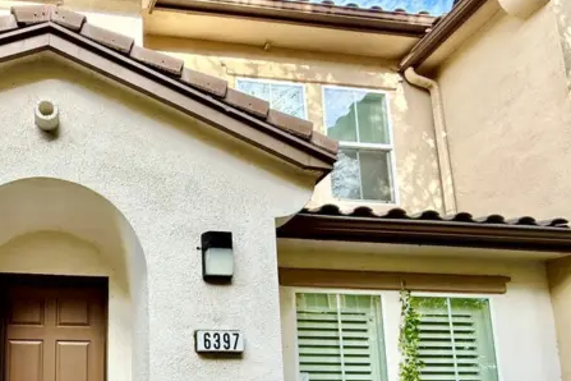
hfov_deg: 64.4
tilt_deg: +7.9
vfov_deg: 45.6
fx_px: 396
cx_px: 105
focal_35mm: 25
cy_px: 354
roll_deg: -0.1
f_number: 2.2
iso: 50
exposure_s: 1/347
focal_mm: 2.22
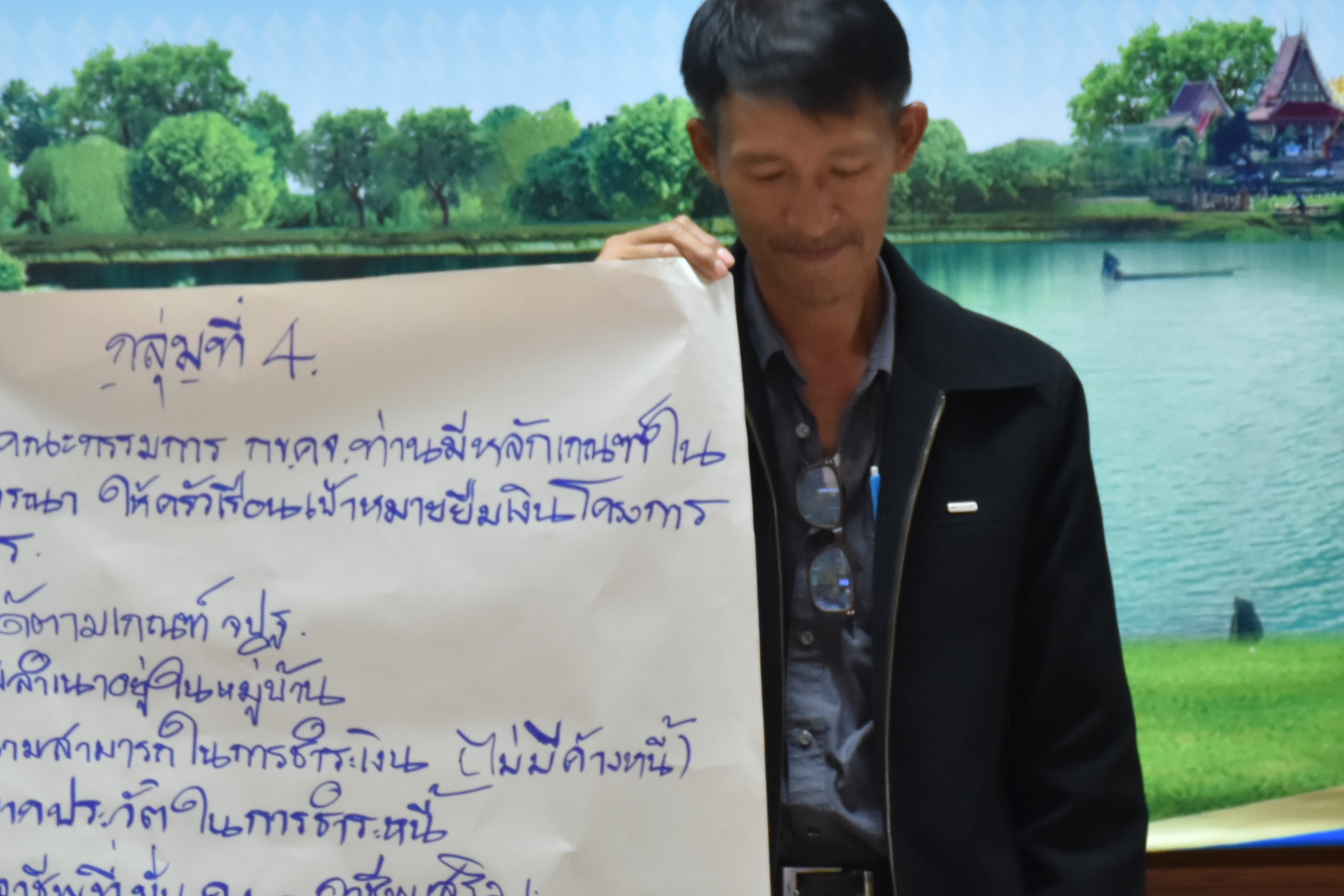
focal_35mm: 330
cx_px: 701
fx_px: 12319
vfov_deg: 4.2
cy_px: 449
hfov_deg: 6.2
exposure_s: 1/40
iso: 800
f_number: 5.6
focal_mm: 100
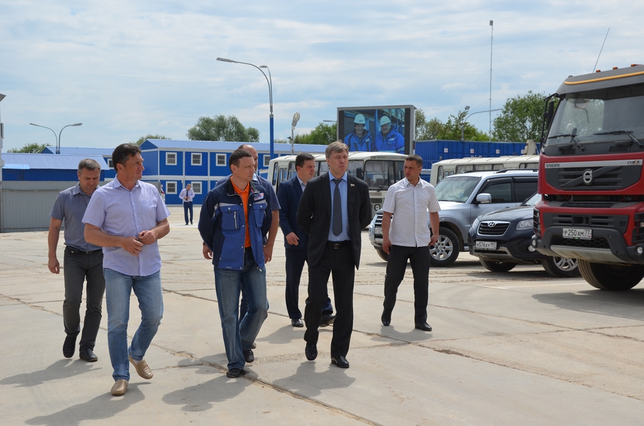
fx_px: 1071
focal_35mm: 60
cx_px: 322
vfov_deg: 22.5
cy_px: 213
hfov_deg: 33.5
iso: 100
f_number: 9
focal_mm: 40
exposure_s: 1/320
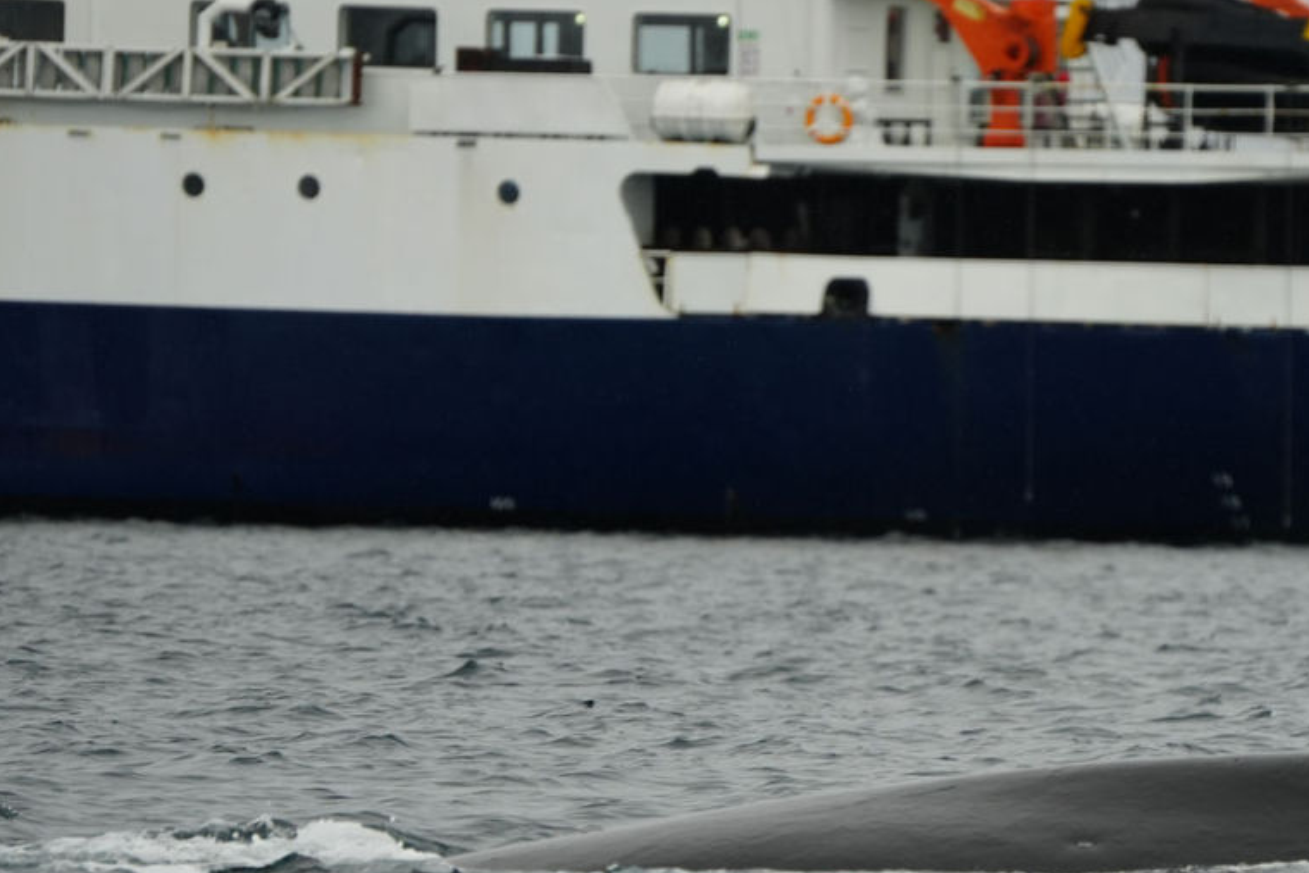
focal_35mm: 842
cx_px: 1014
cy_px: 680
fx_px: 30620
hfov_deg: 2.4
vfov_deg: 1.6
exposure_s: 1/500
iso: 500
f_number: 6.3
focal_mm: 400
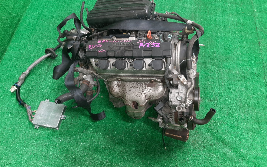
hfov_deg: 66.5
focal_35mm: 28
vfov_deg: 44.5
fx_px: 204
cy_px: 76
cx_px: 133
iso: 182
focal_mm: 3.93
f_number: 1.7
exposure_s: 1/50
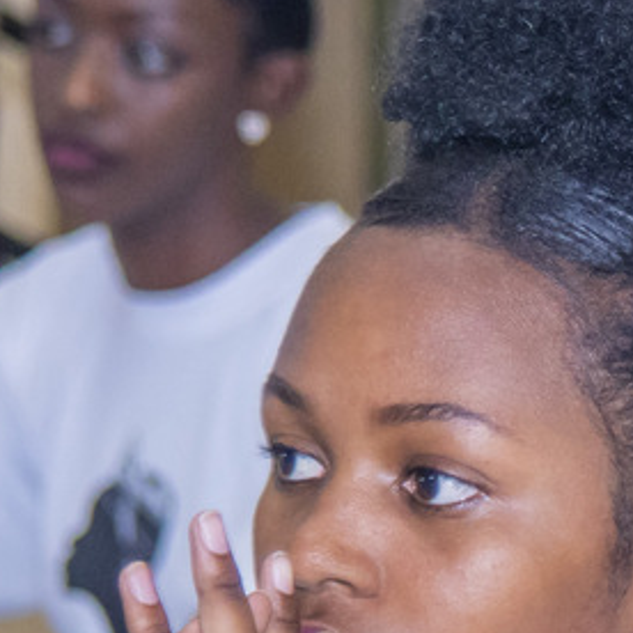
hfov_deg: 3.6
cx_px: 1103
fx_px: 10075
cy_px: 937
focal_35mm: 487
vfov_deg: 3.6
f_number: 4
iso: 800
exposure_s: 1/80
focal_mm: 78
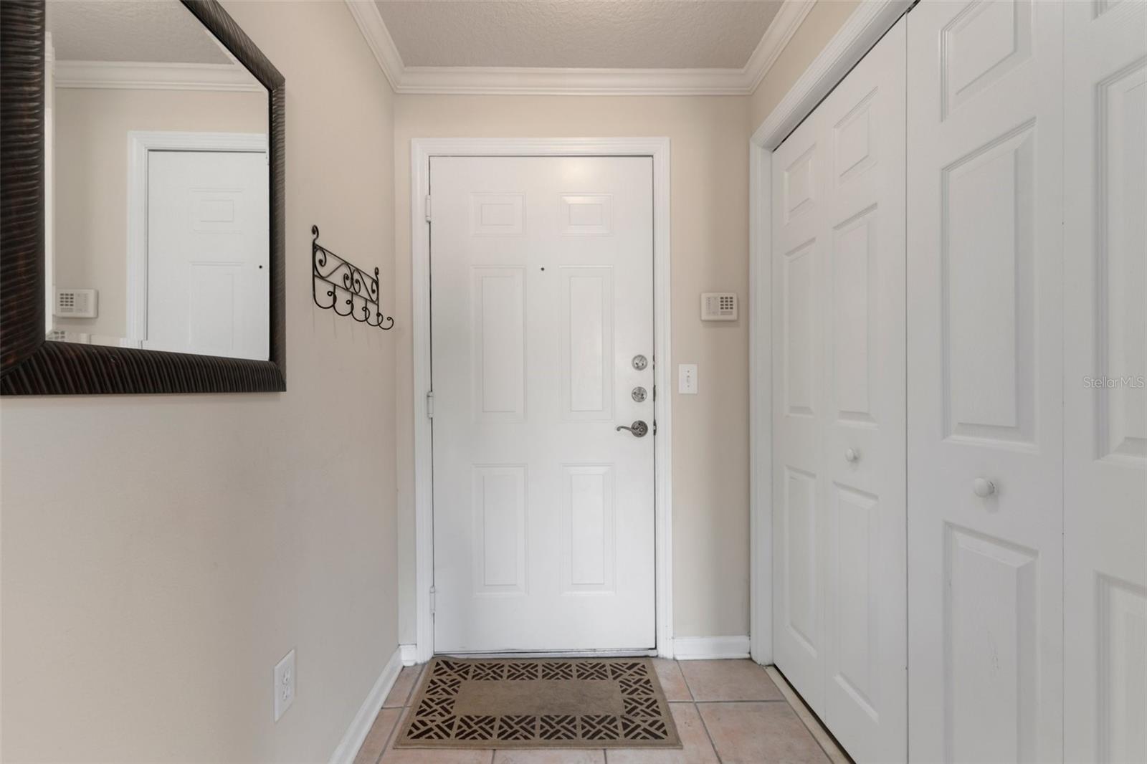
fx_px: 478
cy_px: 382
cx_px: 574
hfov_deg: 100.4
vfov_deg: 77.3
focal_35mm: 15
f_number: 7.1
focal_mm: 10
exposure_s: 1/5
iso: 400
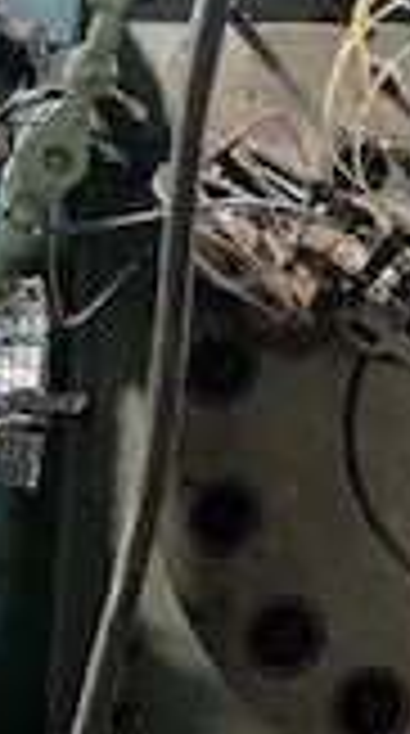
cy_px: 466
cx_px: 725
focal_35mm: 61
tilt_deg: -10.6
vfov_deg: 34.2
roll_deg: -0.2
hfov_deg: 16.6
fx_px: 1186
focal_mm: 4.2
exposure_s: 1/24
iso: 800
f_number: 1.6
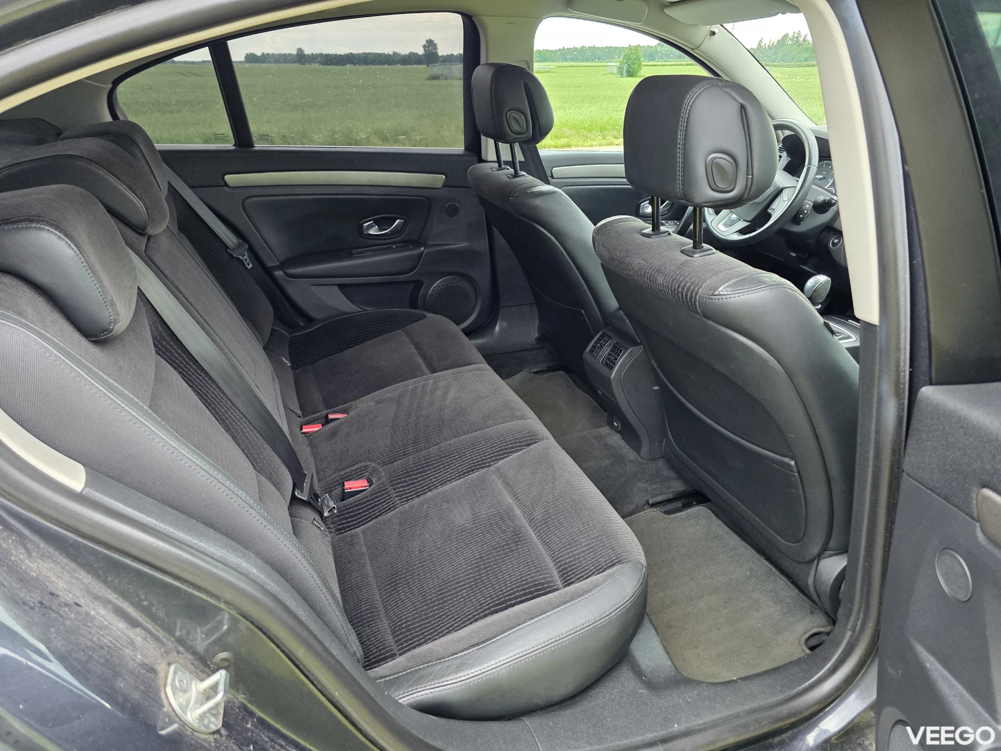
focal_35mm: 23
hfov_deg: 73.9
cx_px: 500
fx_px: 665
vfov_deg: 58.9
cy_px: 376
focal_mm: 6.3
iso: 200
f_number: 1.7
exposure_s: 1/180
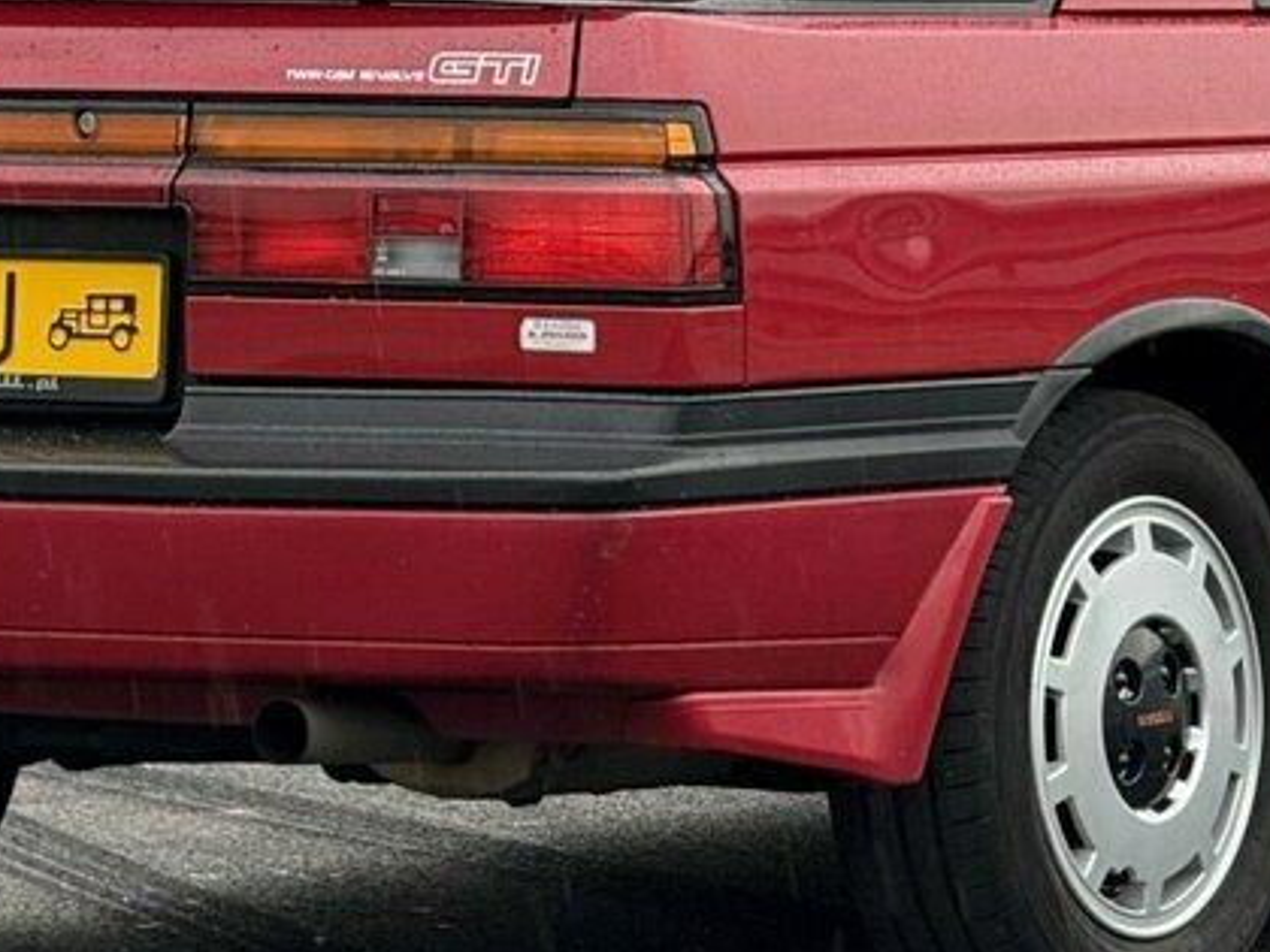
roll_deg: -0.1
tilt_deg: -4.4
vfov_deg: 4.3
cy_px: 435
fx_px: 12584
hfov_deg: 5.8
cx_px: 898
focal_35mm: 343
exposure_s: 1/151
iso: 50
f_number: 2.8
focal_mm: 15.66
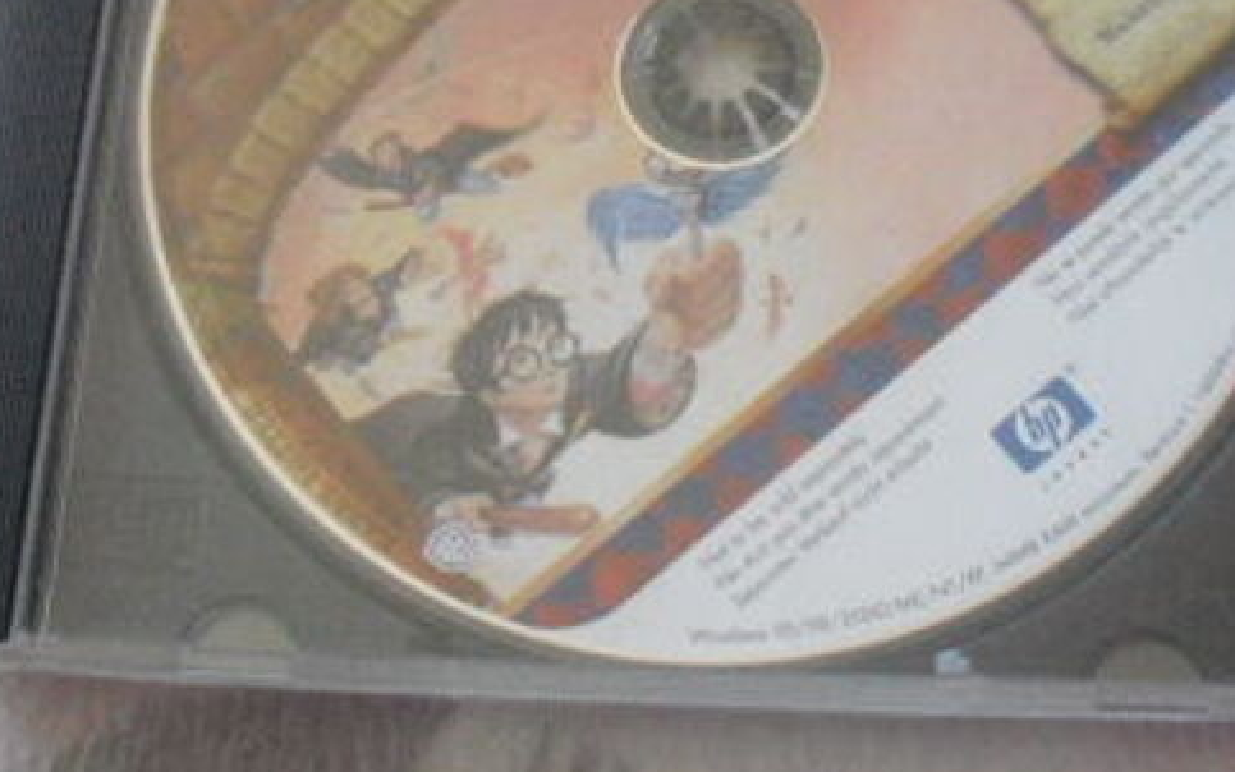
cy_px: 51
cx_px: 729
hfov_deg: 26.1
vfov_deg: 16.3
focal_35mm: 79
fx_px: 2659
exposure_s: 1/50
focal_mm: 6.3
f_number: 3.1
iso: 800
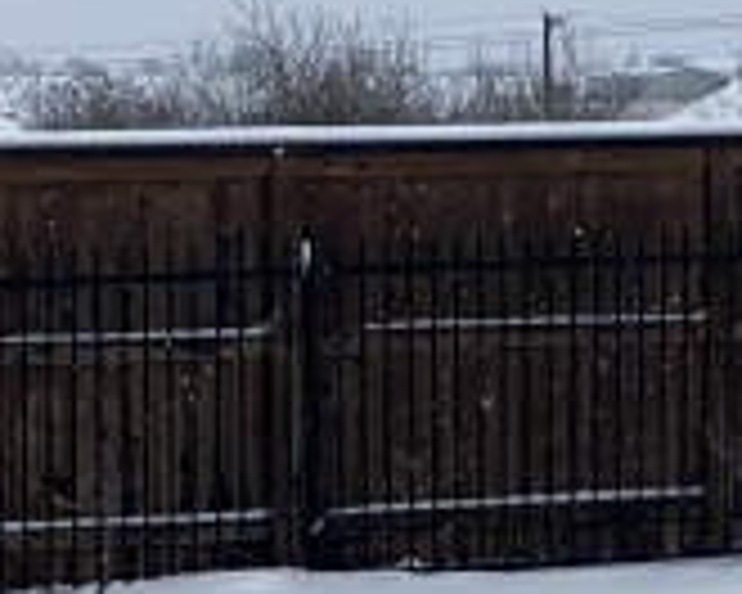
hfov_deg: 6.1
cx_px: 432
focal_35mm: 315
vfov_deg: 4.8
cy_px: 1264
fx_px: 6918
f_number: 2
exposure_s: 1/1370
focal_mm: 6
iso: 20
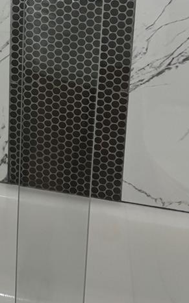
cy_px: -10
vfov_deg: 27.1
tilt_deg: -14.3
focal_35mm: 71
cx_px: -93
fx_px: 585
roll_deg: +0.3
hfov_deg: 16.7
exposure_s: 1/120
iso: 125
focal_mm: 5.96
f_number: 1.6
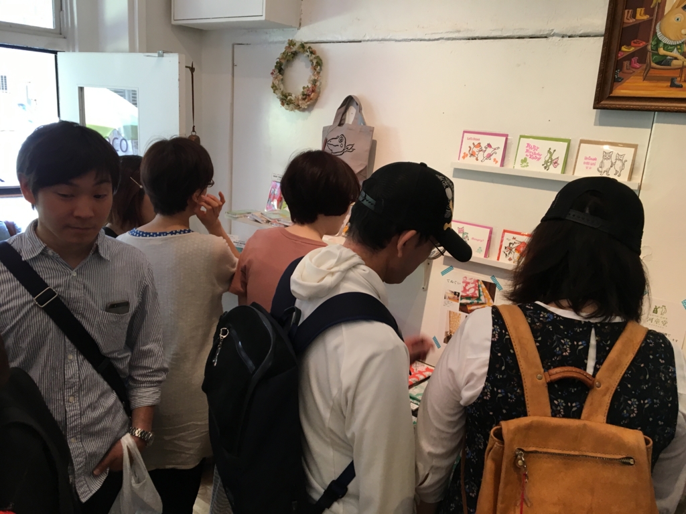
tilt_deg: -14.0
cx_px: 343
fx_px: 575
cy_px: 257
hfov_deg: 61.7
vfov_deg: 48.2
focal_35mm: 29
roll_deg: -4.1
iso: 32
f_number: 2.2
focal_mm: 4.15
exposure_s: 1/30
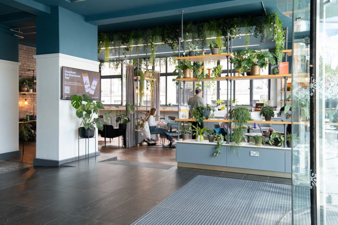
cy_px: 112
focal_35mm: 30
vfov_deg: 43.6
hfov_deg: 61.9
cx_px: 169
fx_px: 282
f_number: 8
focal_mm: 30
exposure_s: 1/20
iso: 400
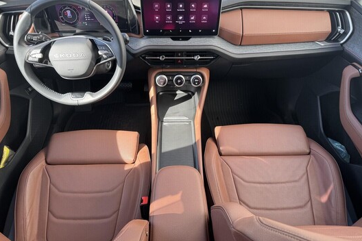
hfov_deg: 69.4
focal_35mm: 26
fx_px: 261
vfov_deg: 49.5
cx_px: 174
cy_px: 109
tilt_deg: -46.8
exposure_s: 1/127
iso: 64
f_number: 1.78
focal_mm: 6.76
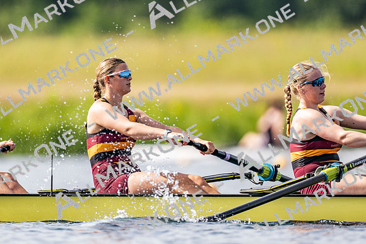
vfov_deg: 1.5
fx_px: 9144
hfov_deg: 2.3
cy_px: 122
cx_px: 183
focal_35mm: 900
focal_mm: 600
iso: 200
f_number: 4
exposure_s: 1/2500
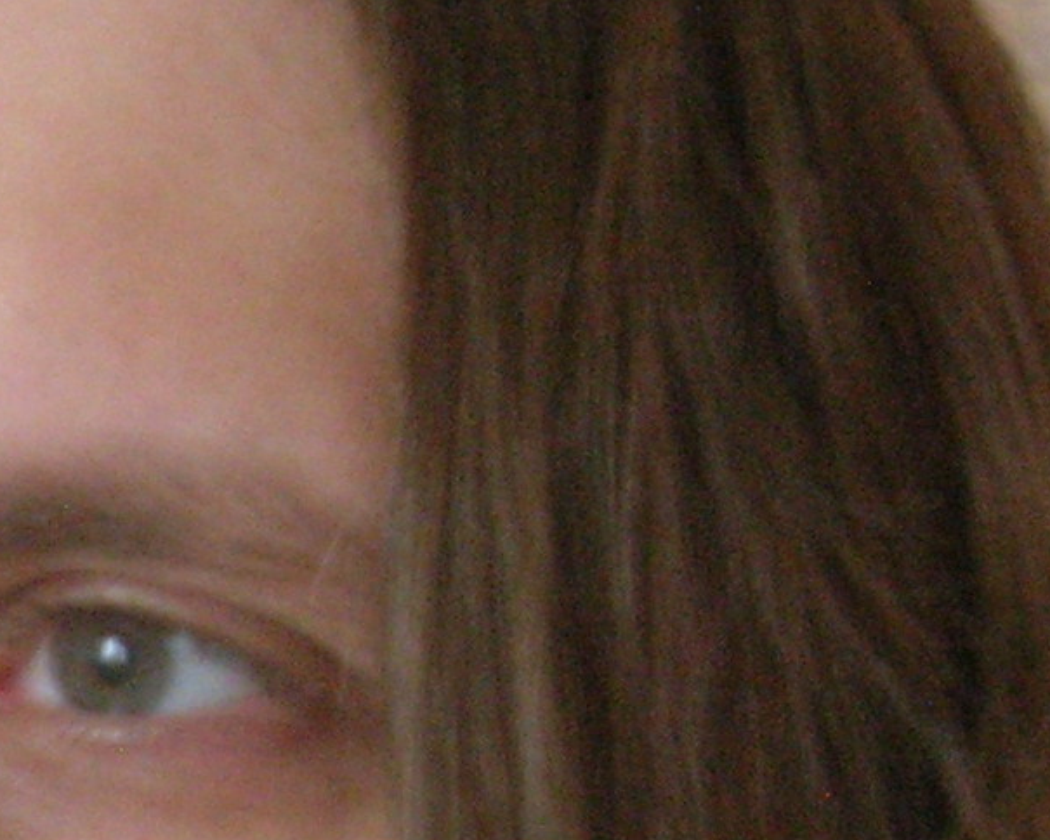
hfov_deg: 11.6
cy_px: 1144
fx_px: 4941
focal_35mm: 159
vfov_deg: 9.5
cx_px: -524
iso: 200
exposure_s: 1/1.5
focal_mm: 7.8
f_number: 2.8
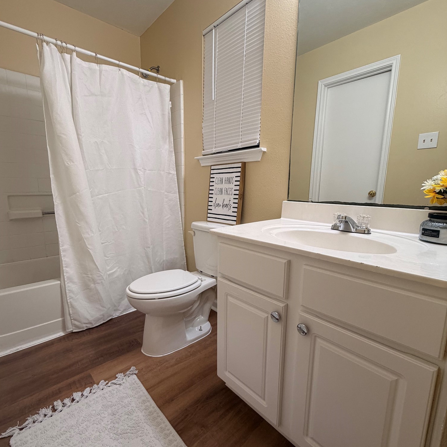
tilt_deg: -10.6
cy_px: 232
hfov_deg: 84.0
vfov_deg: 83.9
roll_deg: +0.4
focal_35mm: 17
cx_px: 218
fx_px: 248
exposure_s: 1/120
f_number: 2.2
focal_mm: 2.22
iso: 200
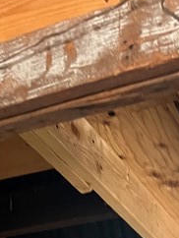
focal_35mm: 110
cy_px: 489
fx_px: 757
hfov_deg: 13.5
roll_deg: -1.5
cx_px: 87
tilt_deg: +2.1
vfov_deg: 14.5
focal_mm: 5.7
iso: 250
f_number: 1.5
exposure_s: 1/60
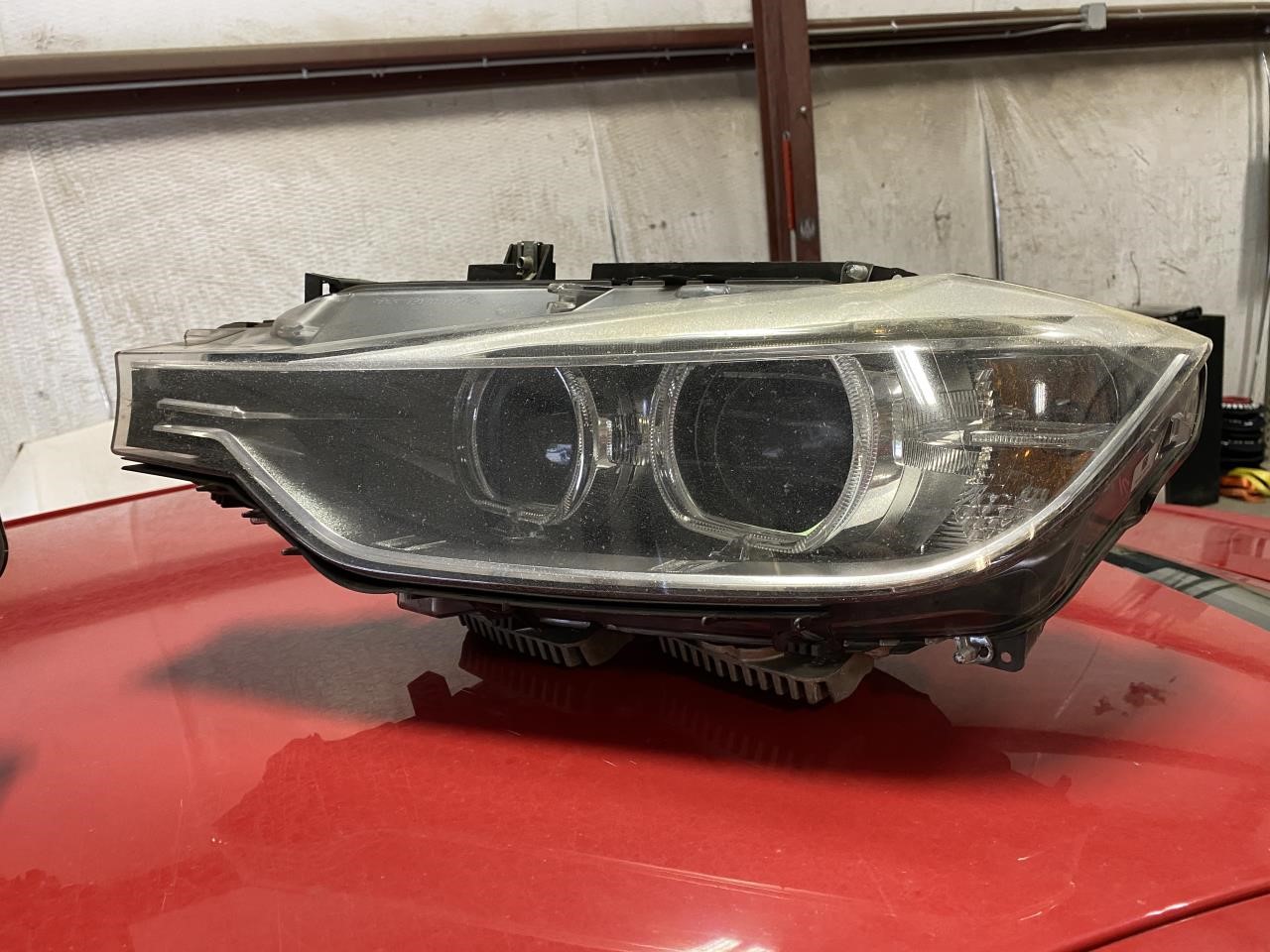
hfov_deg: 67.3
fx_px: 954
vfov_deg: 53.1
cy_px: 476
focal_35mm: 26
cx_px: 635
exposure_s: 1/60
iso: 200
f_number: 1.8
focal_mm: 4.25
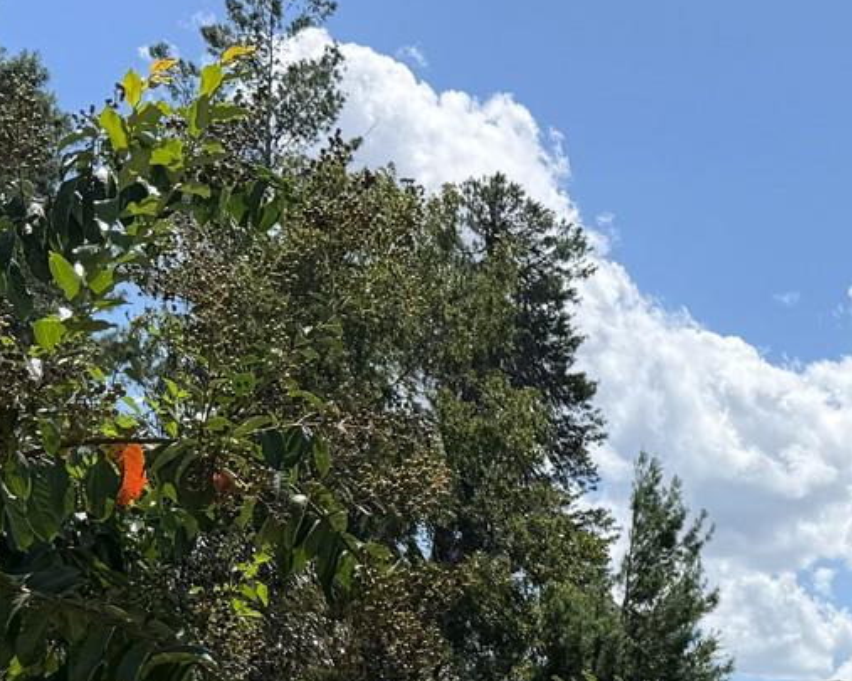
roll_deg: +1.3
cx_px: 881
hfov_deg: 24.4
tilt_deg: -3.4
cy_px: 975
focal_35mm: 74
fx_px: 1865
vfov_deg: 18.6
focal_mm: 6.76
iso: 80
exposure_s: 1/6173
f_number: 1.78
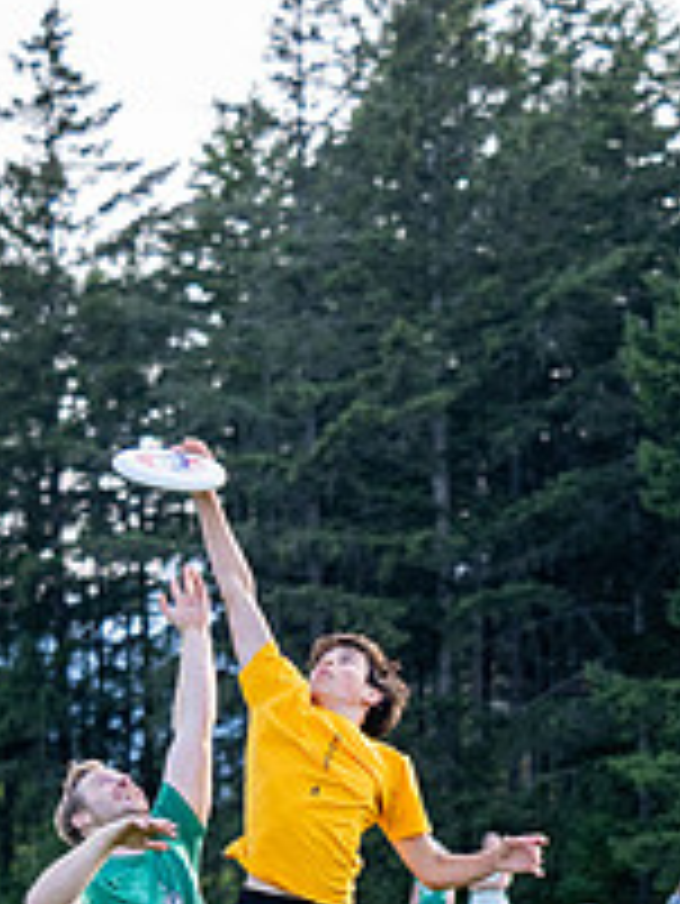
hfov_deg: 5.0
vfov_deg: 6.6
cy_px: 980
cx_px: 408
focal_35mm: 300
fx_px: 7849
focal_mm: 67
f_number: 2.8
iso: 400
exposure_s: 1/1000
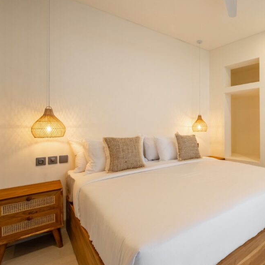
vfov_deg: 74.8
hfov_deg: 68.8
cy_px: 130
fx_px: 173
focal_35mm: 20
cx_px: 206
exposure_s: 1/30
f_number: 9
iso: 640
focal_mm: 10
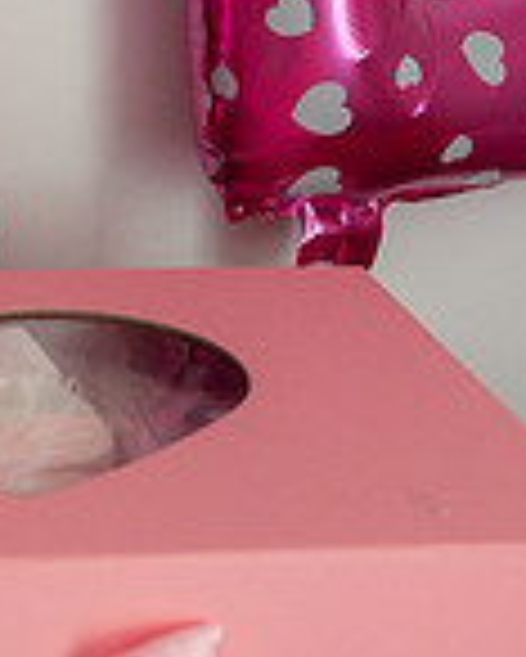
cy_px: 236
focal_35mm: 135
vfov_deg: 14.2
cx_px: -464
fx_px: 2624
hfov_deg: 10.6
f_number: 3.5
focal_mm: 35
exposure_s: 1/200
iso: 1250
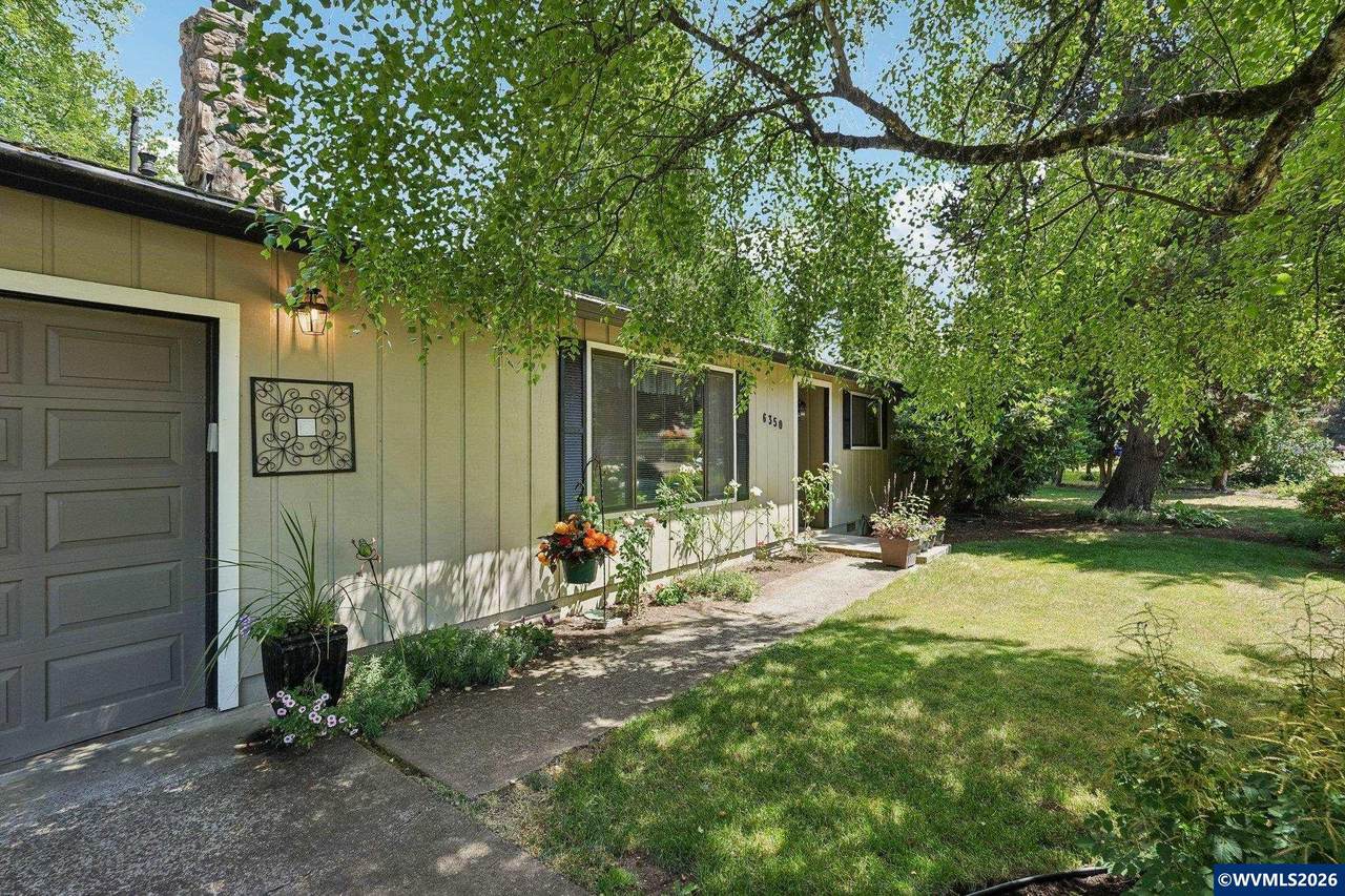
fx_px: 598
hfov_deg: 96.7
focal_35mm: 16
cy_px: 448
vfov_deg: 73.7
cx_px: 672
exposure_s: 1/160
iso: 400
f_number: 8
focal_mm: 16
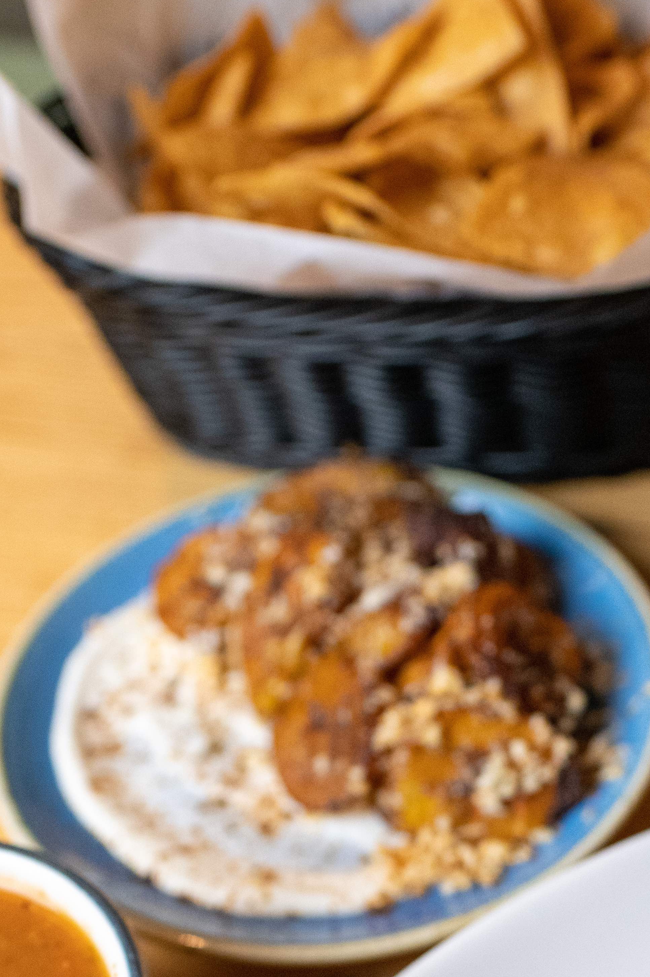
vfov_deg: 26.5
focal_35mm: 73
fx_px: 1980
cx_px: 516
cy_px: 940
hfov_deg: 18.5
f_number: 3.2
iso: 5000
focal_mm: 35
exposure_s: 1/100
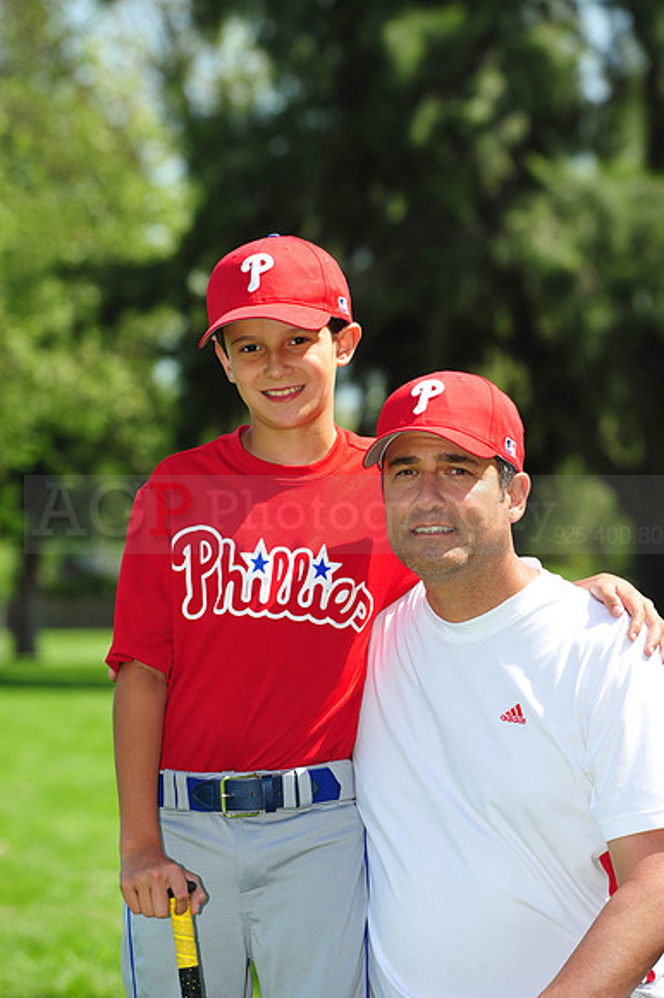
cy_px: 499
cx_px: 332
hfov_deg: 9.5
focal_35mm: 145
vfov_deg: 14.2
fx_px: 4016
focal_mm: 145
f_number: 6.3
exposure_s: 1/400
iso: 200
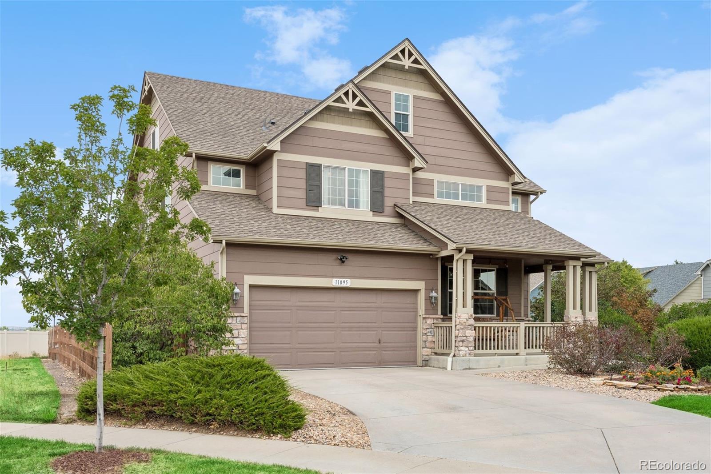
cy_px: 237
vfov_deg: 40.0
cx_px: 356
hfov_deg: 57.2
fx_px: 652
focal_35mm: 33
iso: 400
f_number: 9
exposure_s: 1/800
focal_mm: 33
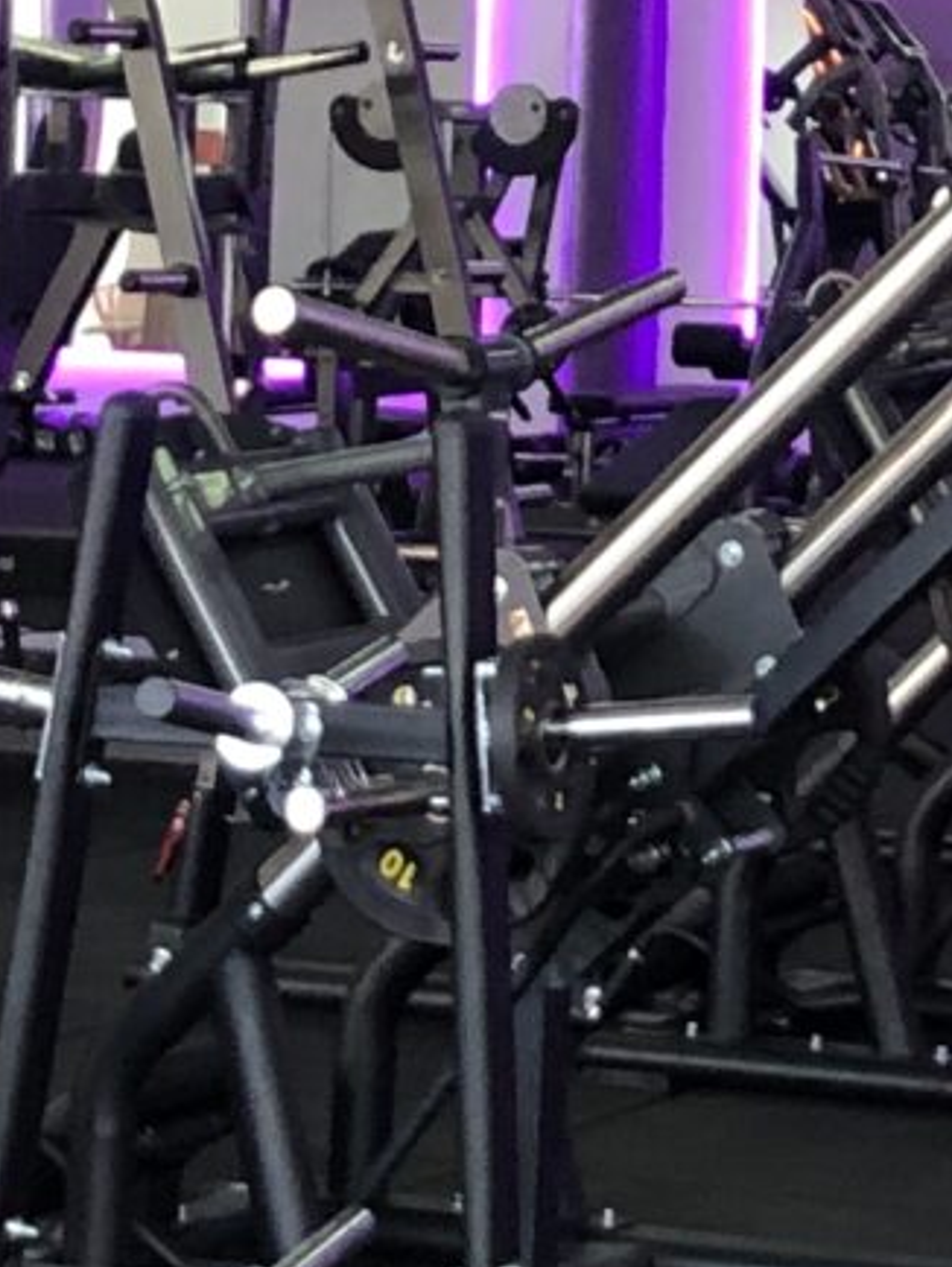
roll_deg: -1.1
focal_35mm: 165
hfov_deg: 8.9
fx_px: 6044
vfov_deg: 11.8
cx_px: 1048
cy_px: 18
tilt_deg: +0.5
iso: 40
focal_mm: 4
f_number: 1.8
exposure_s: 1/15
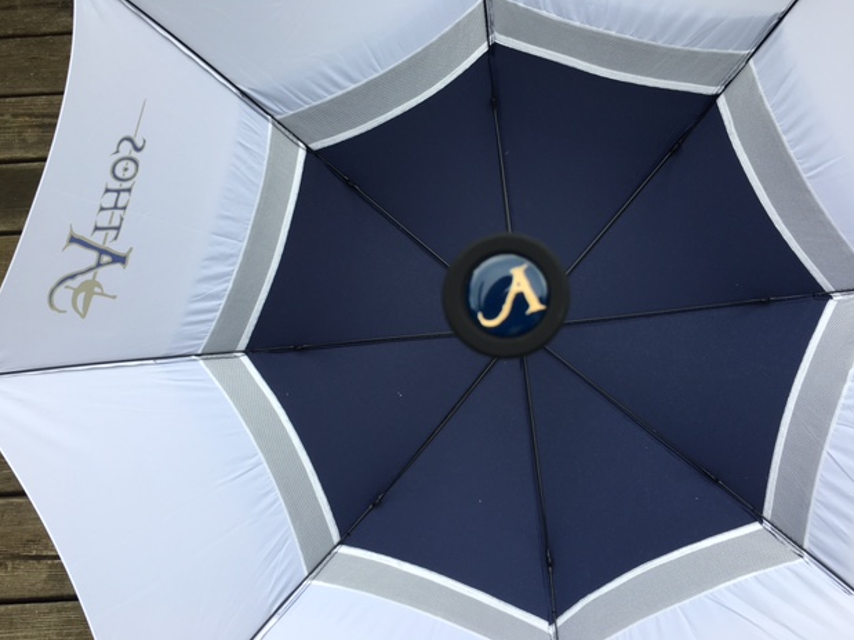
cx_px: 417
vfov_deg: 46.8
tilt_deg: -65.4
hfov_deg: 60.0
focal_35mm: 30
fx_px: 740
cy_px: 317
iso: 25
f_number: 2.2
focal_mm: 4.15
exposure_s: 1/170
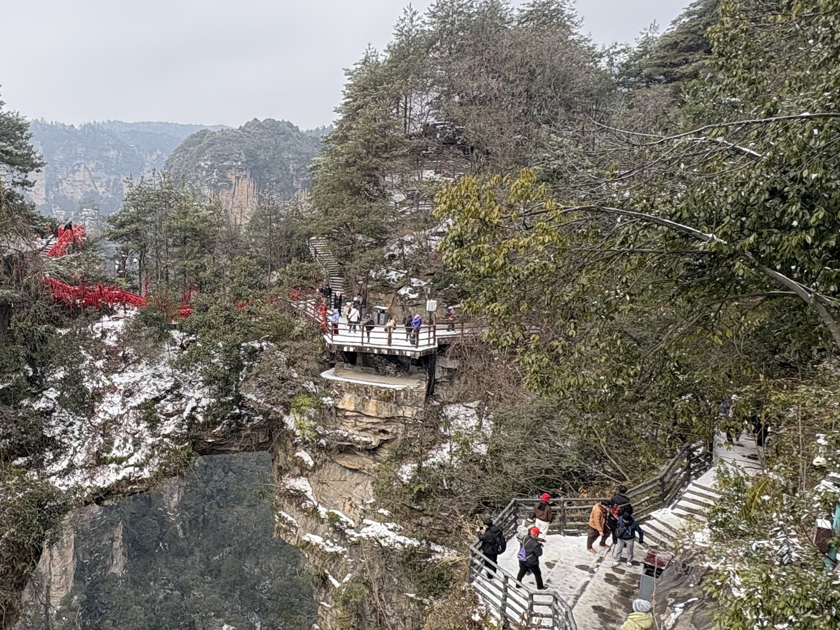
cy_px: 340
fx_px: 728
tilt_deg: -12.8
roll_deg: +1.2
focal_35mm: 30
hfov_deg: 56.3
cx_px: 185
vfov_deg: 46.8
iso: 64
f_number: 2.2
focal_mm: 2.22
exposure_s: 1/610
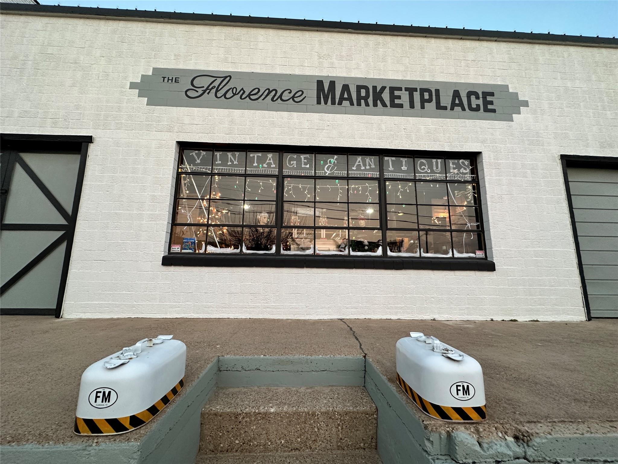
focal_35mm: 14
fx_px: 250
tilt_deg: +8.4
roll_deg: -1.0
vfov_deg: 85.7
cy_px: 232
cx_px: 309
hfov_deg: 102.1
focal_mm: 2.22
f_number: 2.2
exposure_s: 1/60
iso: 200
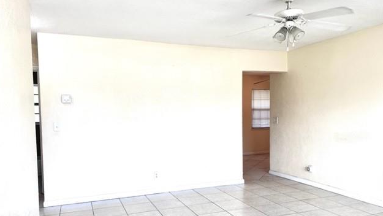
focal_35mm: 29
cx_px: 191
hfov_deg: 66.0
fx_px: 295
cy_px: 127
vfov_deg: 40.1
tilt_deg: -3.0
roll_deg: +0.7
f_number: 1.6
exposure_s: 1/120
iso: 50
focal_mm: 5.1
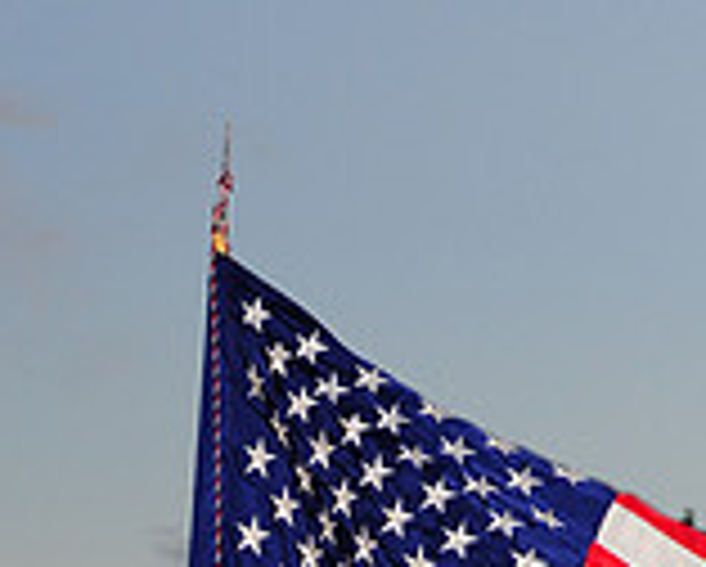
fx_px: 5439
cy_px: 1197
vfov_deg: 5.8
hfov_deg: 7.4
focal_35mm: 260
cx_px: 135
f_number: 7.1
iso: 640
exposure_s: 1/80
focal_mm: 75
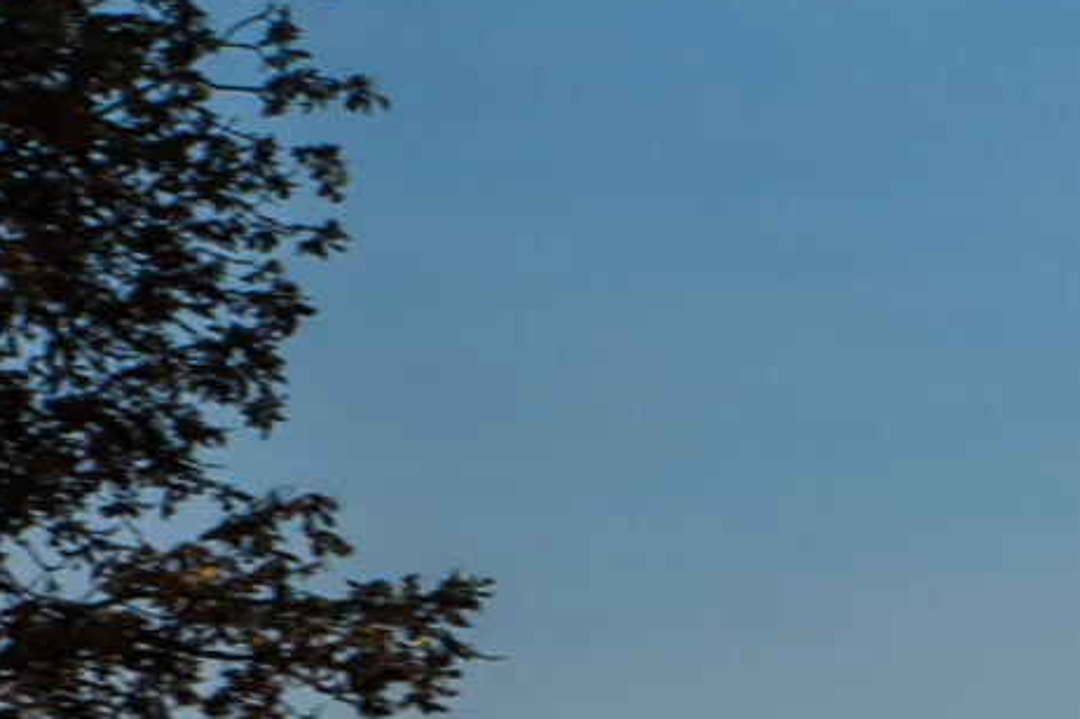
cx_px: 2989
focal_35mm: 361
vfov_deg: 3.8
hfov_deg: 5.4
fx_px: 10826
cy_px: 1404
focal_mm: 65
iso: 200
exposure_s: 1/320
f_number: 11
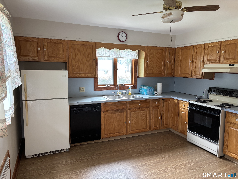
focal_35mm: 26
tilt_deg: -6.8
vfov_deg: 53.1
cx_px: 119
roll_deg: -0.1
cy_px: 90
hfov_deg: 67.3
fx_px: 179
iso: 160
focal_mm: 5.96
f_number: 1.6
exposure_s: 1/60
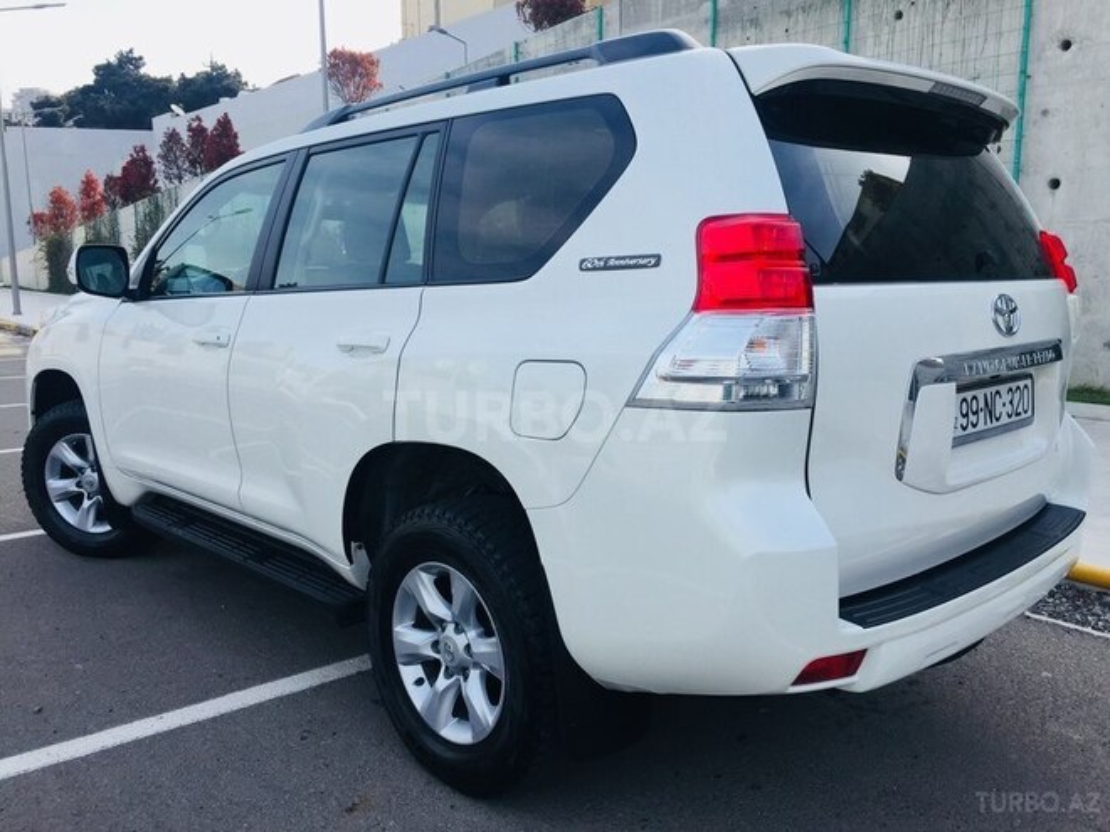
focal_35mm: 29
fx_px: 930
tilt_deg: -8.7
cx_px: 555
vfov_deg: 48.2
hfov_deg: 61.7
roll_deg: -0.6
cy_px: 416
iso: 32
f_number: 2.2
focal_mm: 4.15
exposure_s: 1/1041
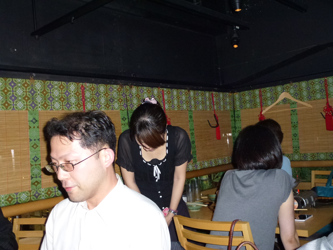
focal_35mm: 36
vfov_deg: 39.7
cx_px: 166
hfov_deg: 51.4
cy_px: 125
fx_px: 346
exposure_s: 1/60
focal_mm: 6.4
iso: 400
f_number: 3.7
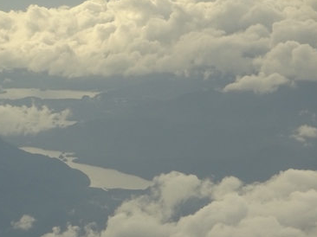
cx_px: 23
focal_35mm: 419
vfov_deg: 3.5
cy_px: 176
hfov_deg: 4.7
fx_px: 3835
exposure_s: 1/250
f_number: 6.3
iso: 100
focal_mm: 37.35
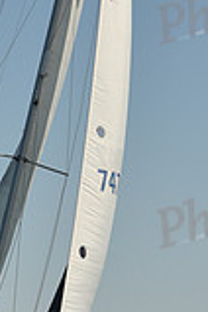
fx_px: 2210
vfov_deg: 8.1
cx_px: 56
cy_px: 124
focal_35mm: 255
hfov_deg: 5.4
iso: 250
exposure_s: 1/800
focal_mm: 70
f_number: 6.3
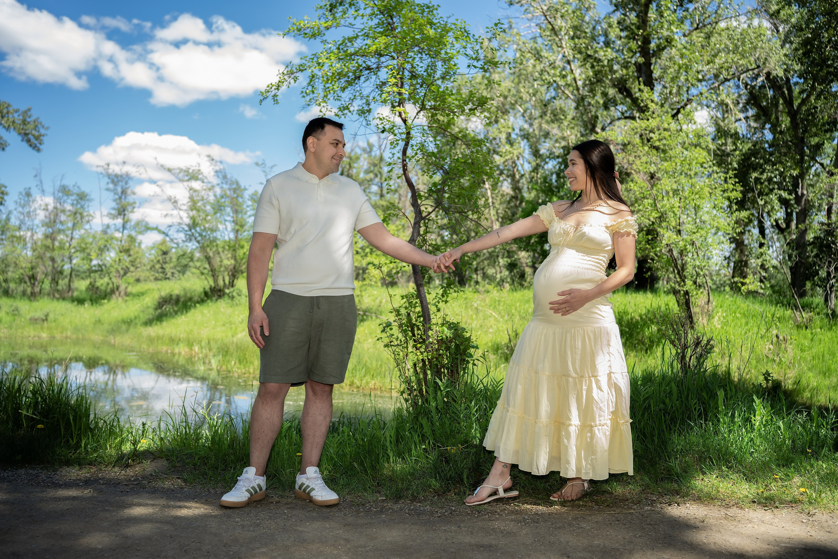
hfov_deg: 65.5
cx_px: 419
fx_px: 652
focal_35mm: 28
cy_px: 280
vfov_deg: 46.4
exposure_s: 1/400
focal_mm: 28
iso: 64
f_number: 2.8
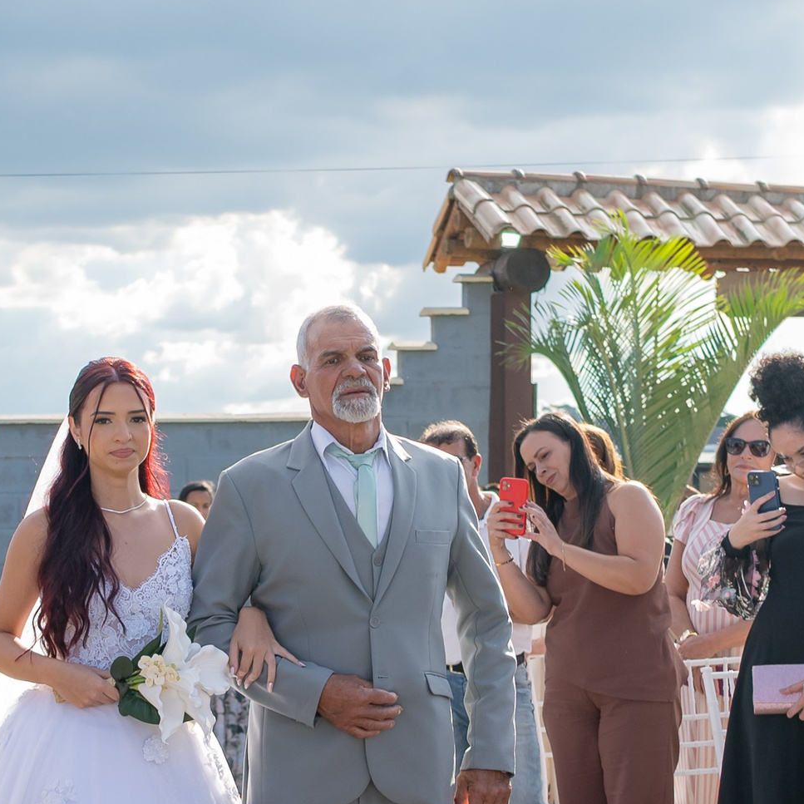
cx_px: 195
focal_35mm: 123
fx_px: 3232
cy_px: 643
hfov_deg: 14.1
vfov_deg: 14.1
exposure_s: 1/800
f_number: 4.5
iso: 200
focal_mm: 35
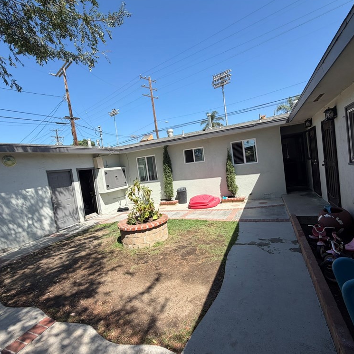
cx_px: 184
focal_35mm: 17
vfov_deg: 84.0
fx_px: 197
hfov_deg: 83.9
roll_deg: +9.0
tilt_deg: +1.9
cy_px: 176
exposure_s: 1/770
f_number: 2.2
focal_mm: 2.22
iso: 32
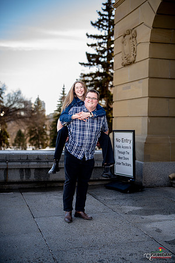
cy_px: 132
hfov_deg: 27.0
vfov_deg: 39.6
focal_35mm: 50
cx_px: 88
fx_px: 365
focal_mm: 50
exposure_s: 1/6400
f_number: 1.8
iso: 1000
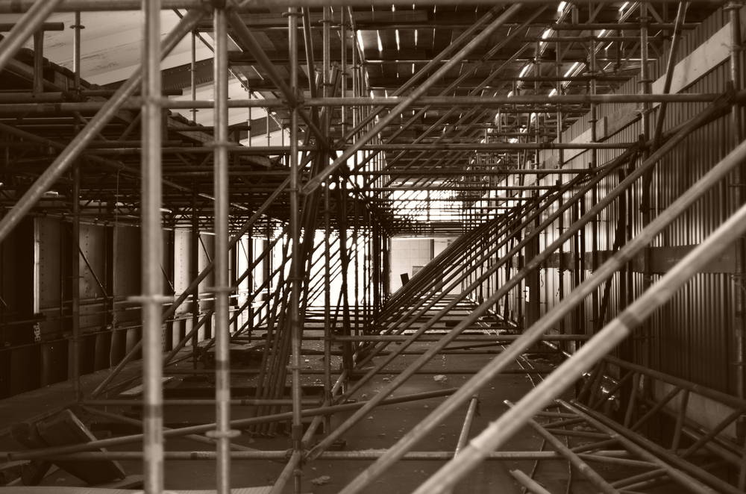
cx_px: 373
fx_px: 1085
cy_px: 247
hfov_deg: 37.9
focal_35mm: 52
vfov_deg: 25.6
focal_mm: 35
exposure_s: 1/125
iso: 100
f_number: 2
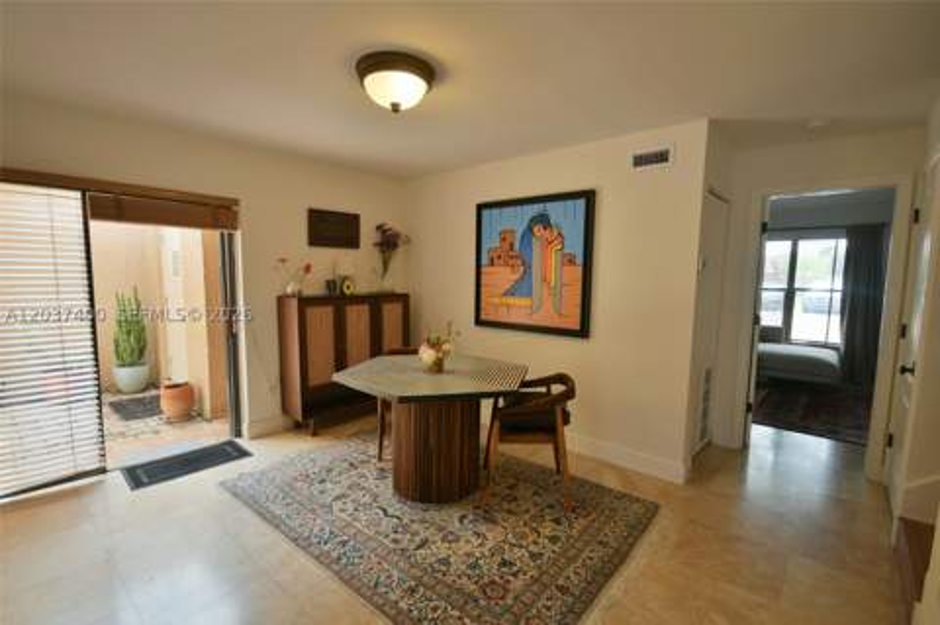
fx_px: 430
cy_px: 312
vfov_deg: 71.9
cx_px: 470
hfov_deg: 95.0
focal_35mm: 16
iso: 100
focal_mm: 11
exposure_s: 1/30
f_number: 4.2
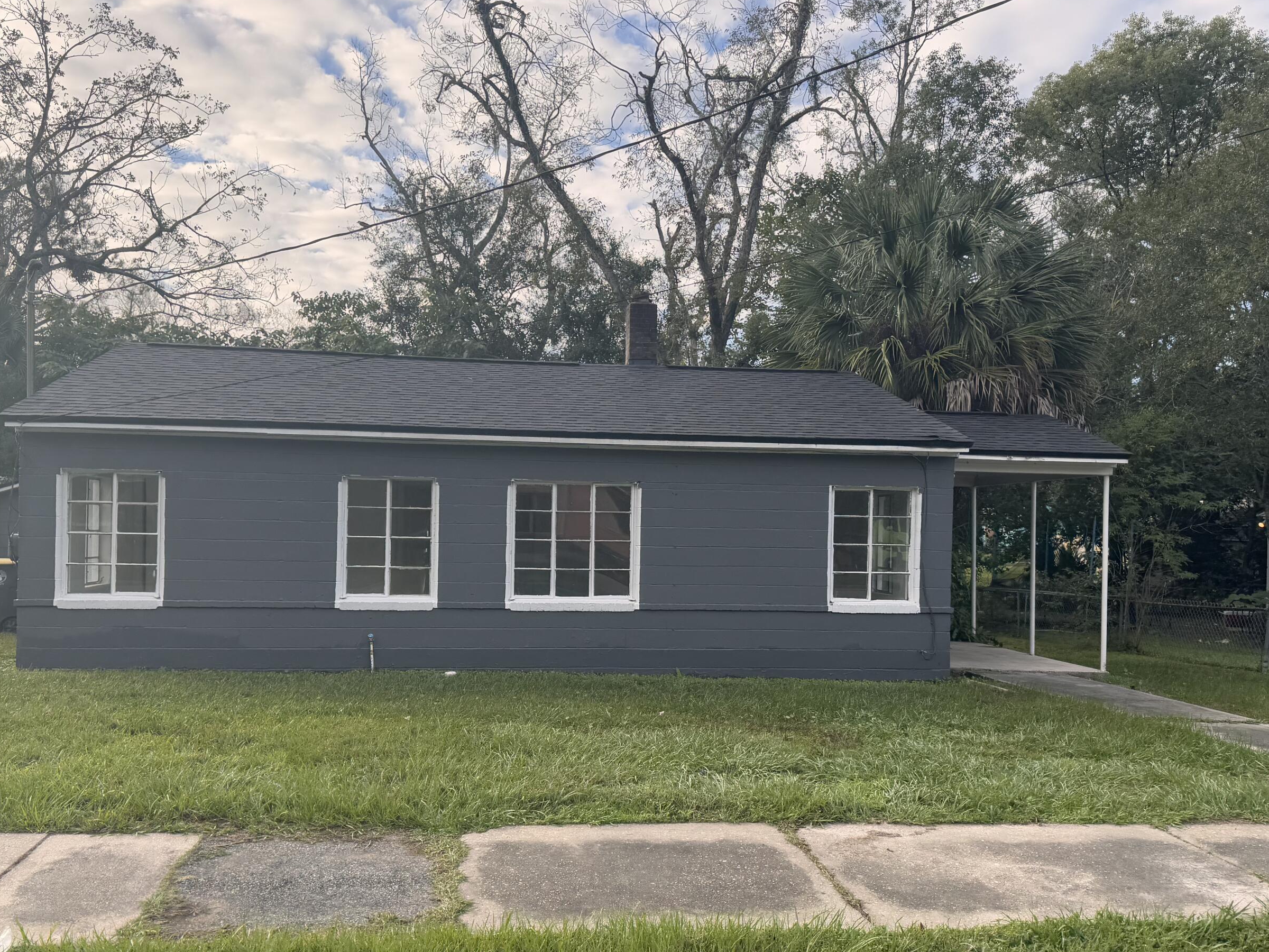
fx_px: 1100
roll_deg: -2.2
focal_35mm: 30
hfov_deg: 59.9
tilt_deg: -2.8
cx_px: 602
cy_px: 520
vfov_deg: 46.7
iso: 80
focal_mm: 6.76
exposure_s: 1/1339
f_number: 1.78
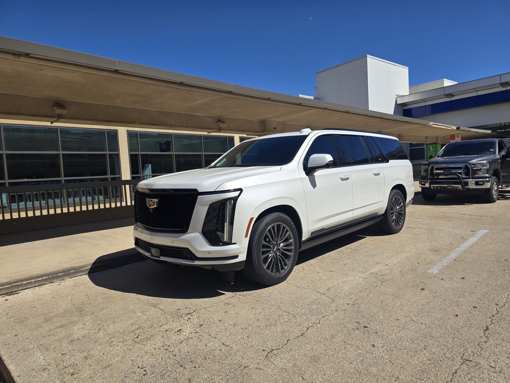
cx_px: 255
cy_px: 192
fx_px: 339
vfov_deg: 58.9
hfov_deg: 73.9
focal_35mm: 23
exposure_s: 1/1232
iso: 12
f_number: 1.7
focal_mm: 6.3
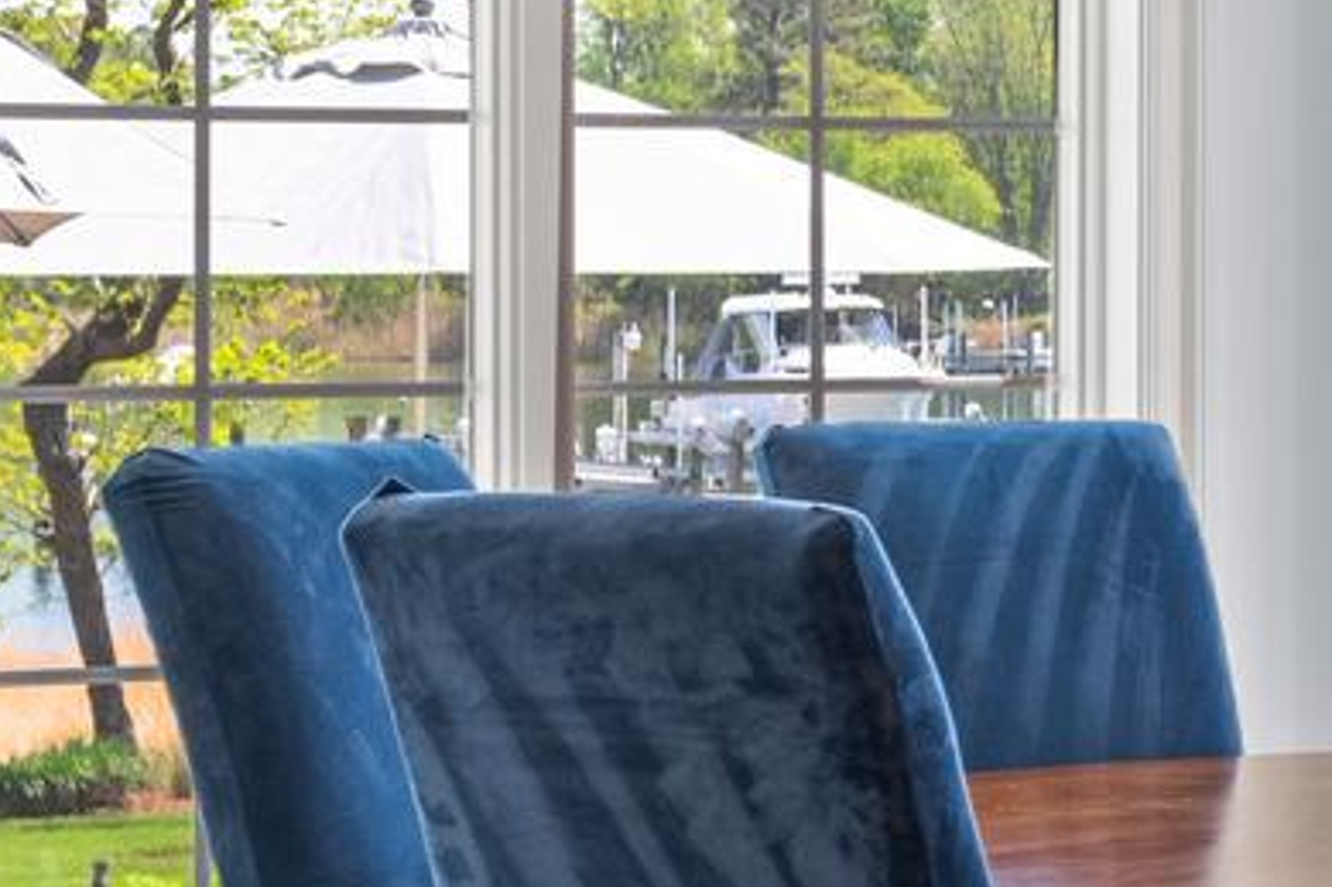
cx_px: 2424
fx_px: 5843
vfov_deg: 8.7
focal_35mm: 158
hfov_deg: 11.9
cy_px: 217
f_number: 5
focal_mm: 30
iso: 640
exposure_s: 1/30
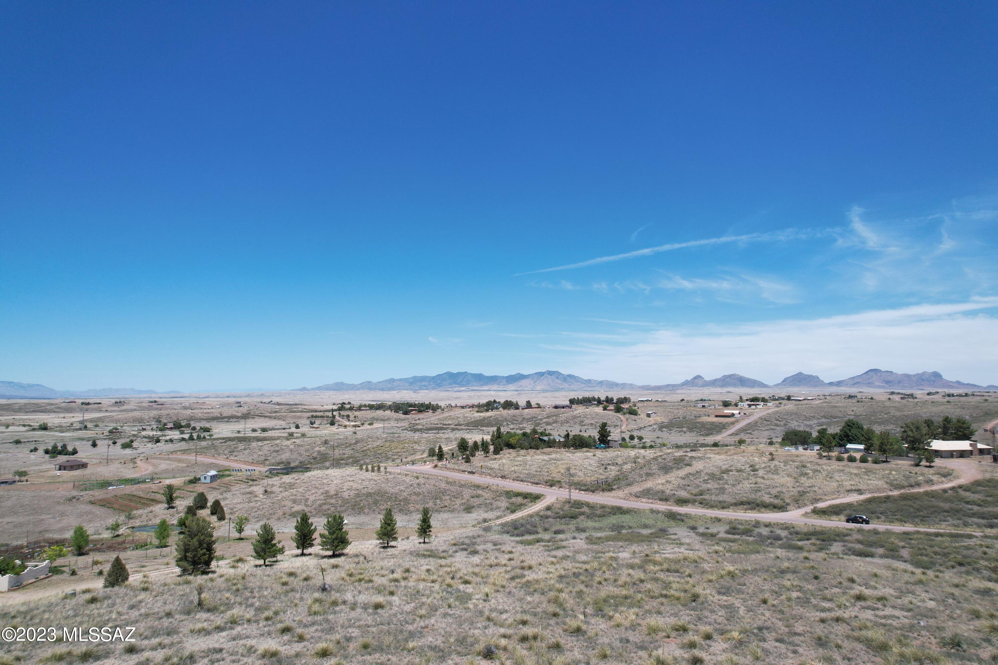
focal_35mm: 22
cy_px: 332
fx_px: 610
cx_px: 499
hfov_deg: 78.6
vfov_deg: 57.2
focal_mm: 8.38
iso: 100
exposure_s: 1/2000
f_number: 2.8
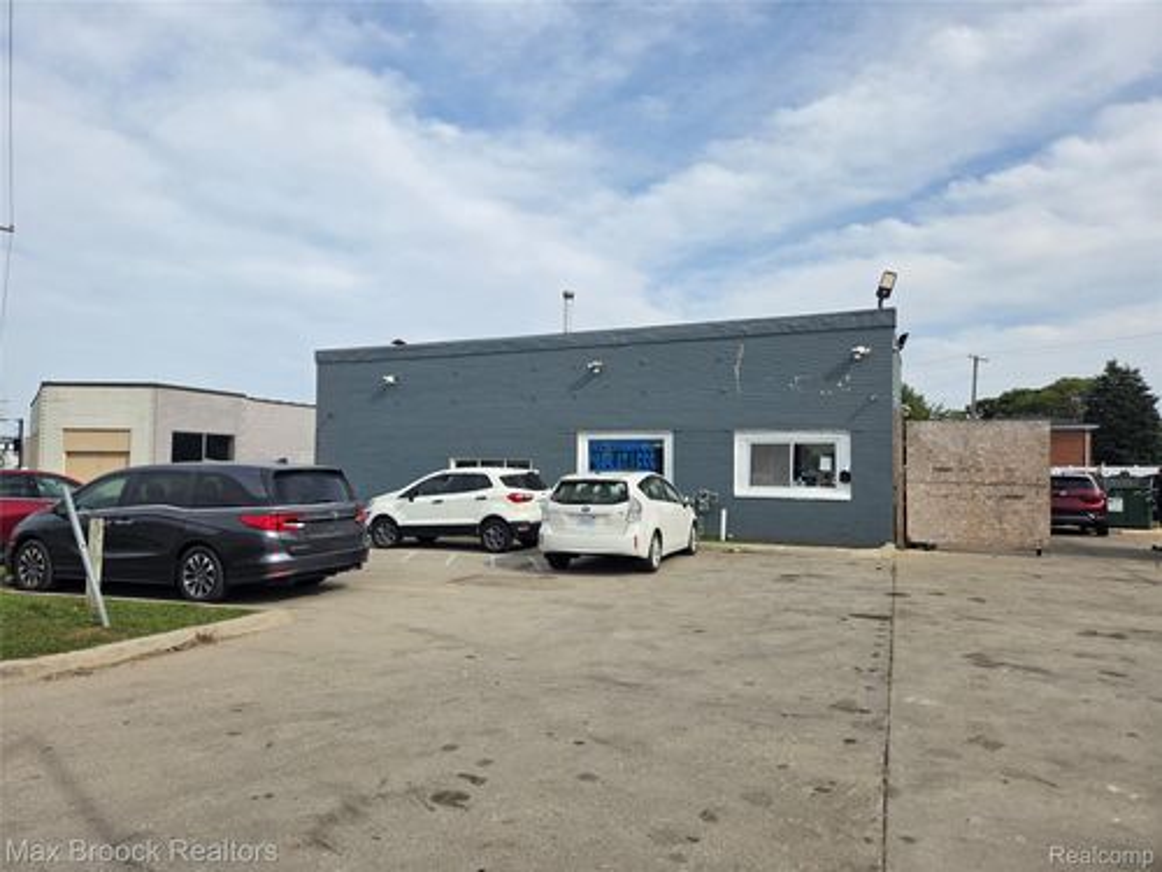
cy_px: 436
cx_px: 581
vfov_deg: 58.9
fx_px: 772
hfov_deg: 73.9
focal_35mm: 23
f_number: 1.8
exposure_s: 1/4883
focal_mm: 5.4
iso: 80
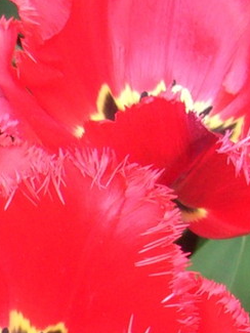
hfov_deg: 7.2
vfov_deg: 10.1
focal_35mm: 187
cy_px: 564
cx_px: -466
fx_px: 1800
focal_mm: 7.9
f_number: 2.8
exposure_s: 1/60
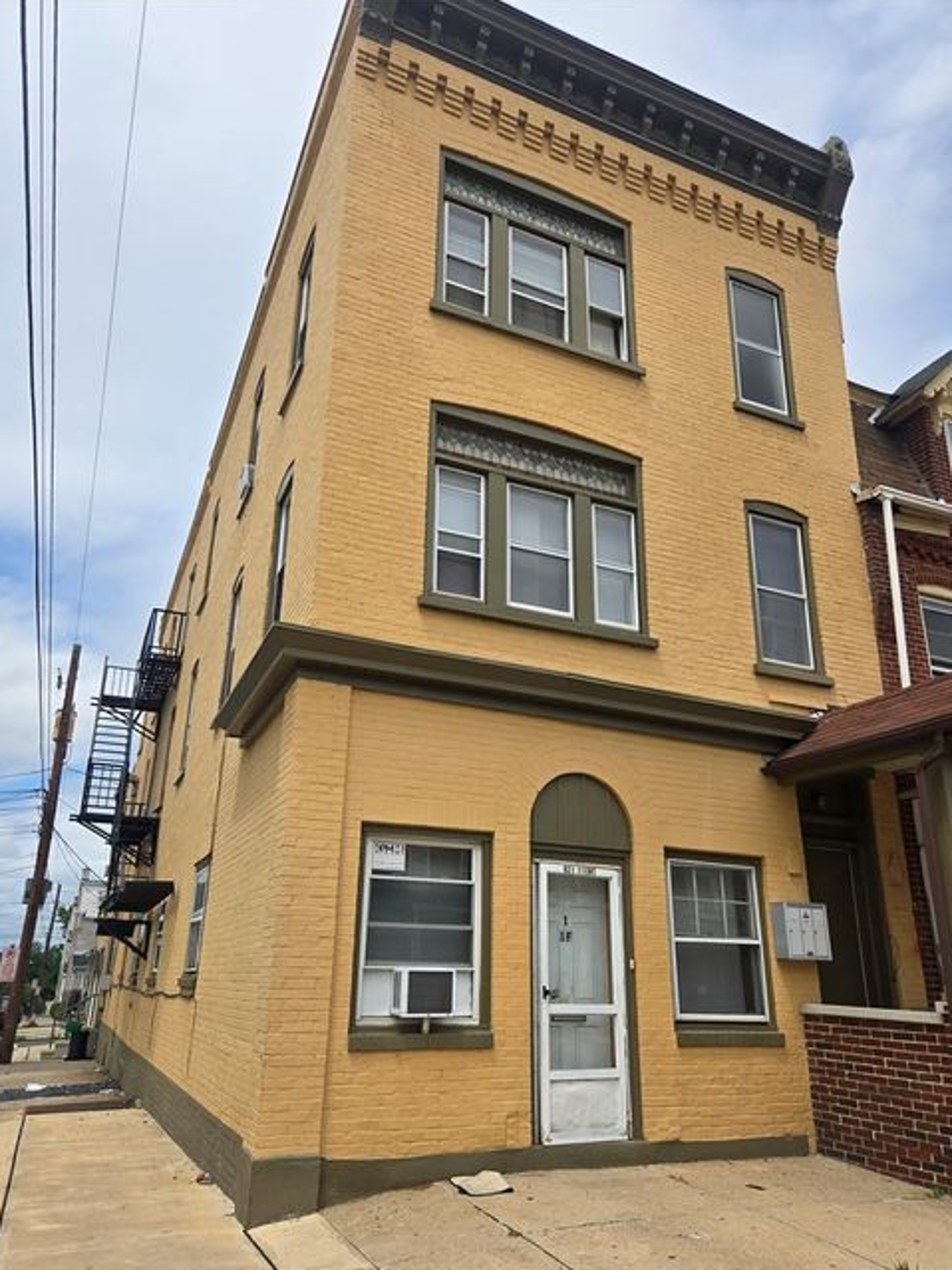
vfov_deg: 71.6
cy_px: 659
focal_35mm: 24
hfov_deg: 56.8
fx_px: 880
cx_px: 479
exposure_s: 1/2558
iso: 25
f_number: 1.8
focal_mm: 5.4
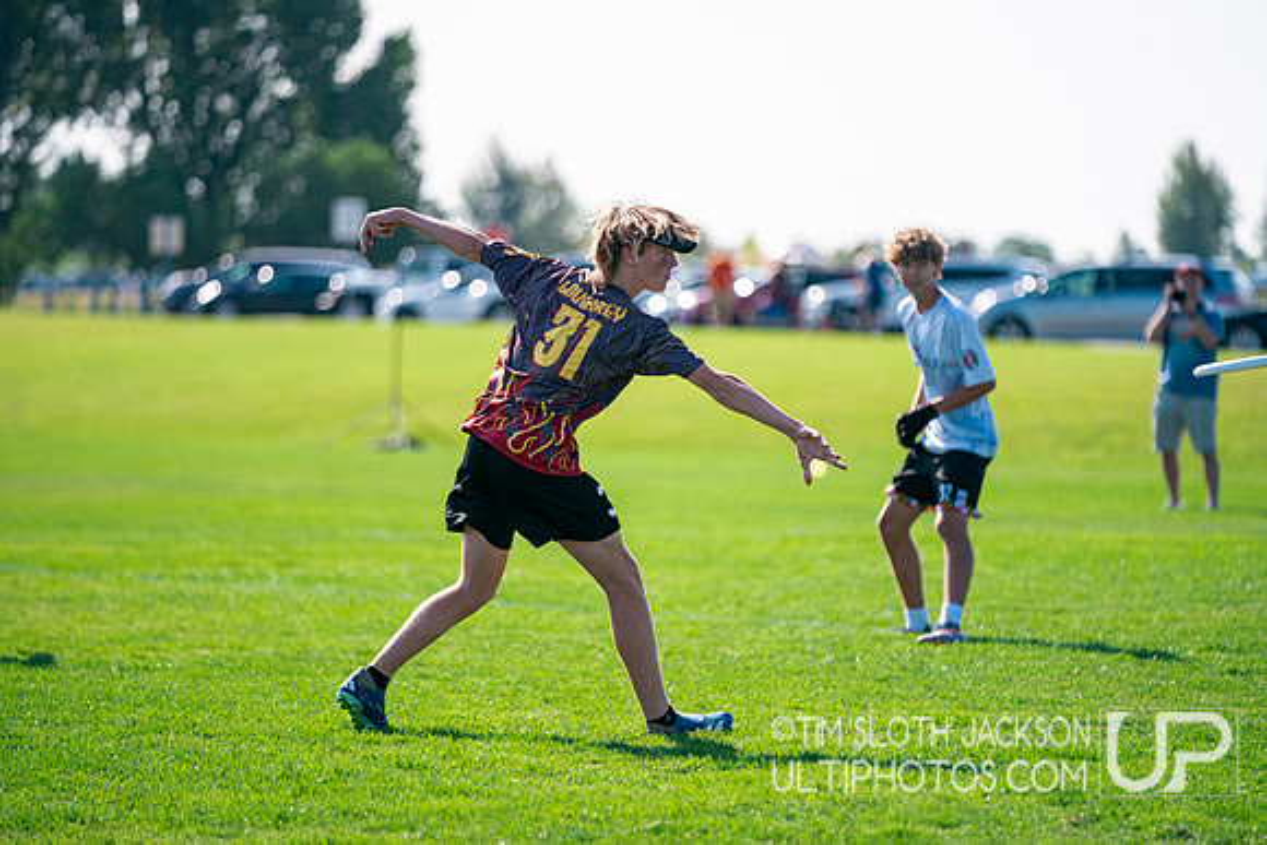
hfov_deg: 10.3
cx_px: 634
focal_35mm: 200
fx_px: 7040
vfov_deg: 6.9
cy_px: 422
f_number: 2.8
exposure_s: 1/12800
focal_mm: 200
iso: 1000
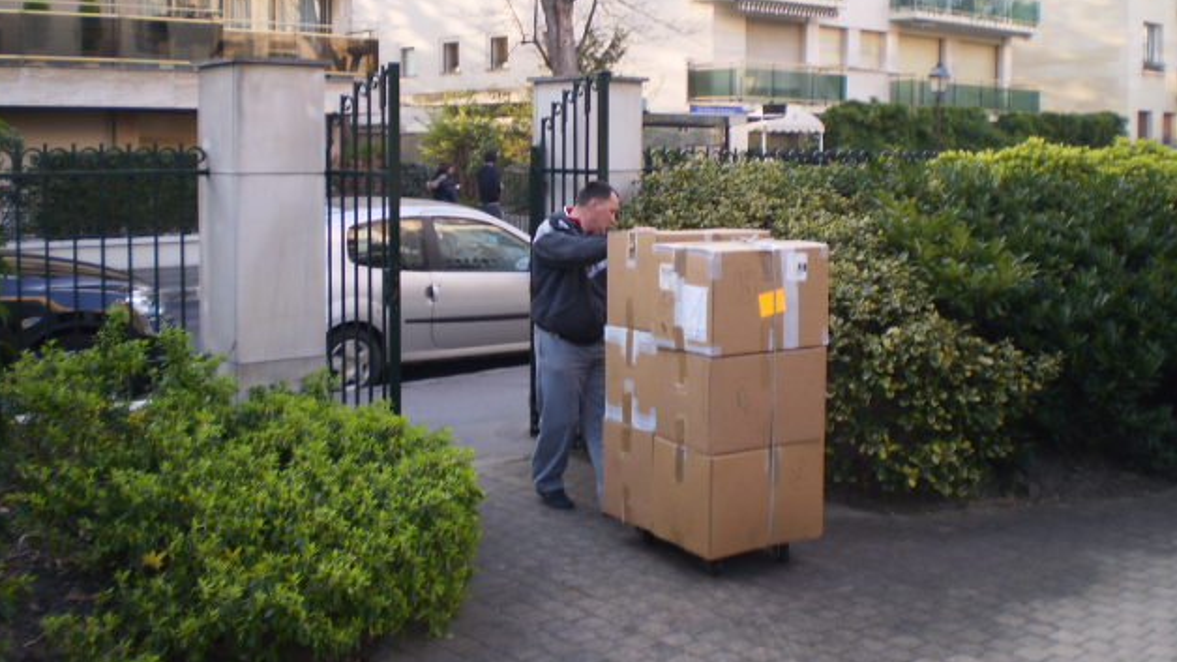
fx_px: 1248
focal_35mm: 40
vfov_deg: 29.5
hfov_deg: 50.5
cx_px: 579
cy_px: 227
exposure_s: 1/80
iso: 64
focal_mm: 6.3
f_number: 3.1
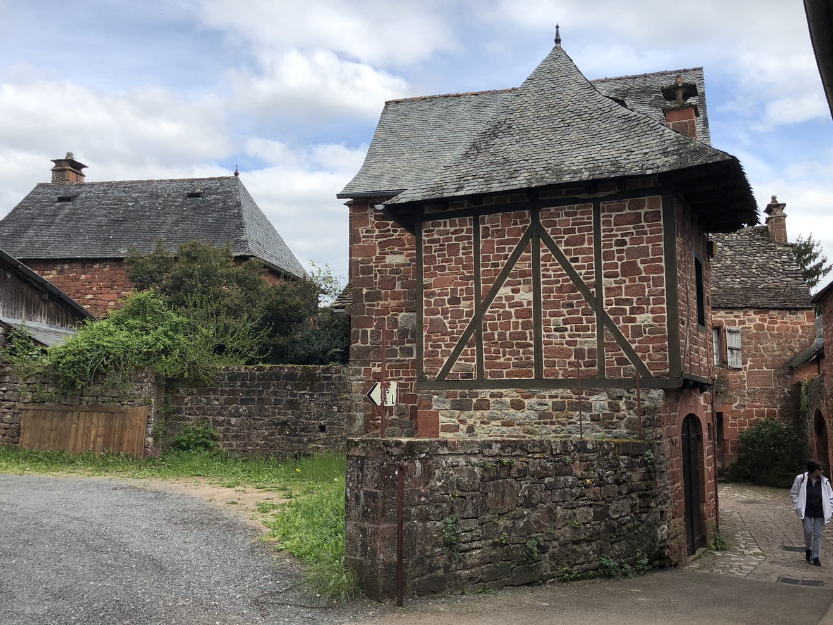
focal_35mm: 34
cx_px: 411
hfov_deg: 54.0
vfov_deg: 41.8
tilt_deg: +9.1
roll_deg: +1.0
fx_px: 818
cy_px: 316
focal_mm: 4
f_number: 1.8
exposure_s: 1/1263
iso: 20
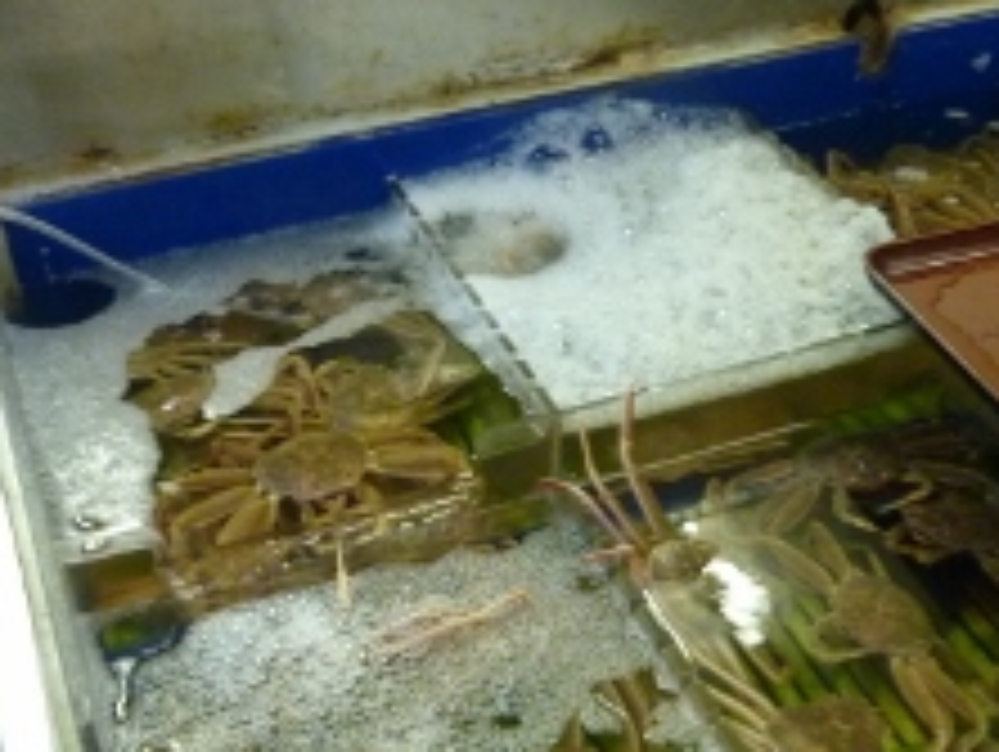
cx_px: 500
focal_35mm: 45
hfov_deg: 42.0
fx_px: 1300
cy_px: 563
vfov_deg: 31.7
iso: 400
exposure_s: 1/15
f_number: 3.3
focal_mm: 4.1
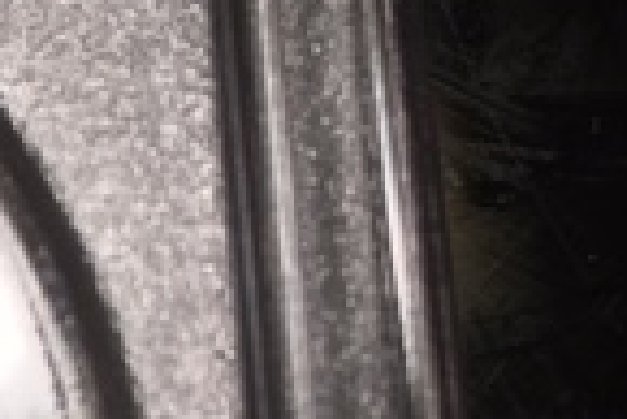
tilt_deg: -70.8
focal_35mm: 133
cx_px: -588
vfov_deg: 10.3
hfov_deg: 13.4
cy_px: 423
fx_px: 2319
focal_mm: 4.15
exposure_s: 1/60
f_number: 2.2
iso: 32
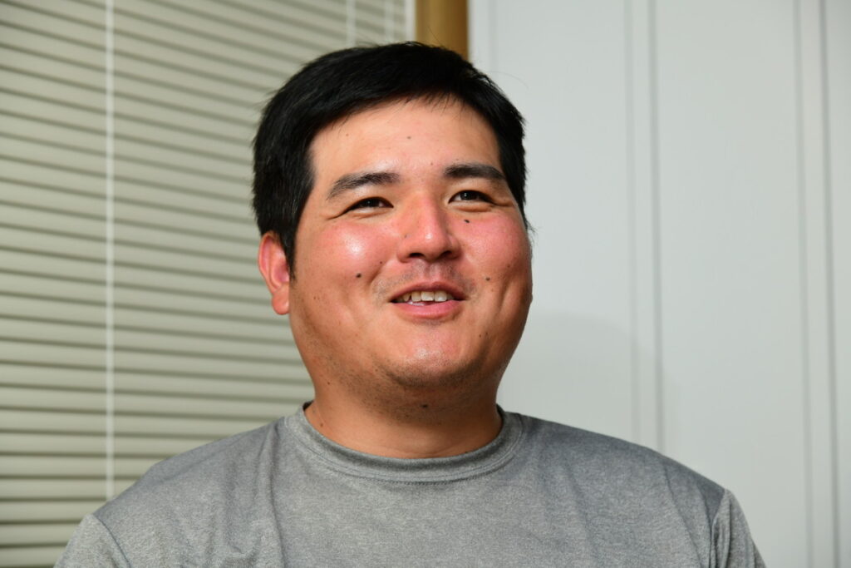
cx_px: 426
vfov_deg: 12.5
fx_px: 2600
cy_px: 284
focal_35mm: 110
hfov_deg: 18.6
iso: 400
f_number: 6.3
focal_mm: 110
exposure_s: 1/125
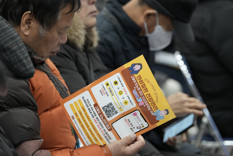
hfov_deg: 9.0
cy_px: 82
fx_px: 1488
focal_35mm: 230
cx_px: 108
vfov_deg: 6.0
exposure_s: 1/160
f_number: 4.5
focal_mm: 194
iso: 2500
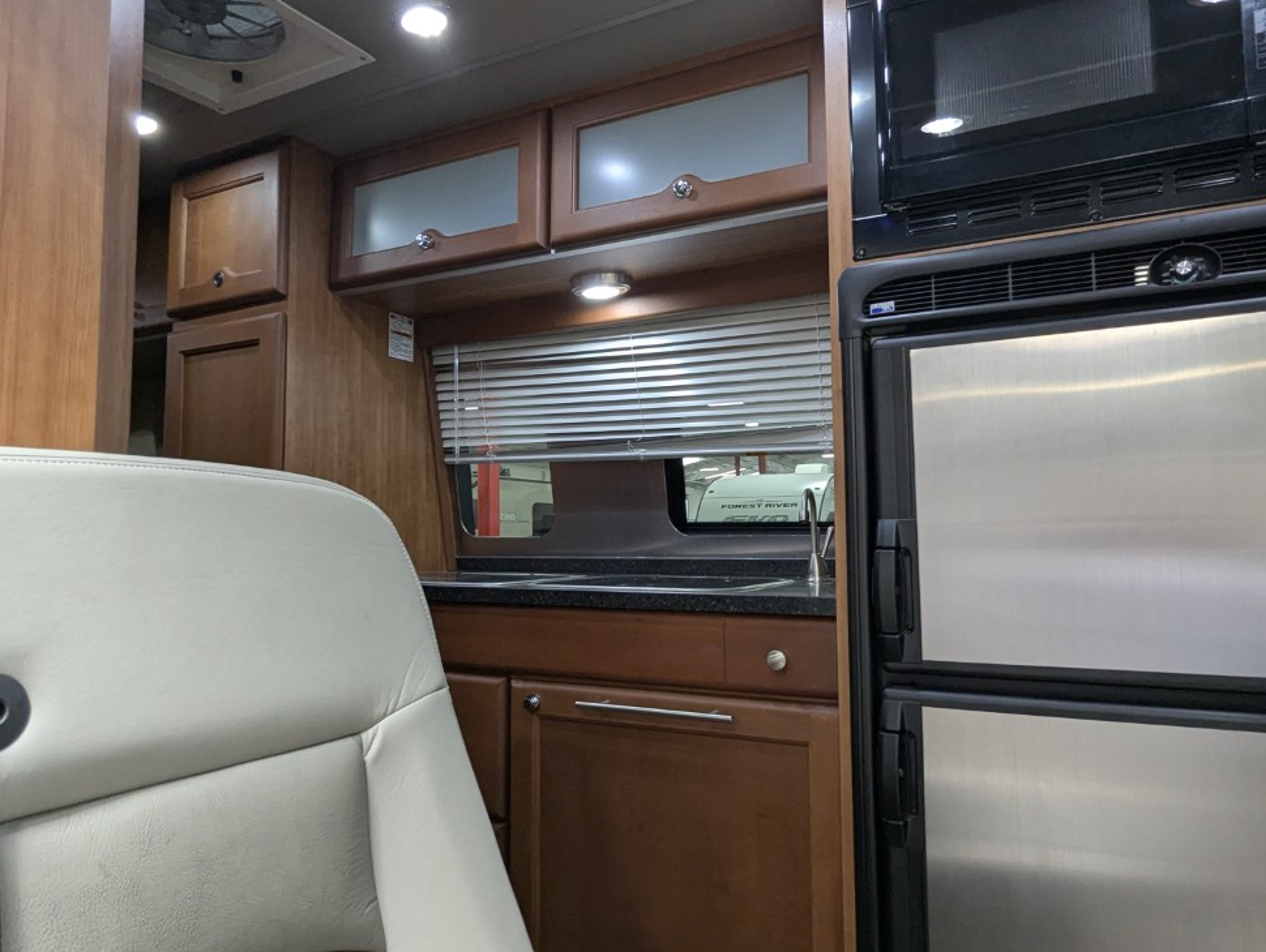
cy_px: 473
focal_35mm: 23
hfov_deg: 73.8
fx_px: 842
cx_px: 656
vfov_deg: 59.0
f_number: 2.2
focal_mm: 2.35
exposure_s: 1/63.7
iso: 208
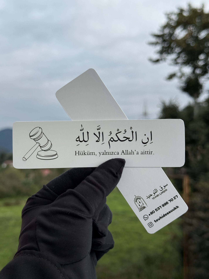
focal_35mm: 48
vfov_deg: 39.7
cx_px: 104
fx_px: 386
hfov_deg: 30.3
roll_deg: -0.8
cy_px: 140
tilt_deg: +4.0
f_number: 1.78
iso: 64
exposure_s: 1/1403
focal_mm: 6.76
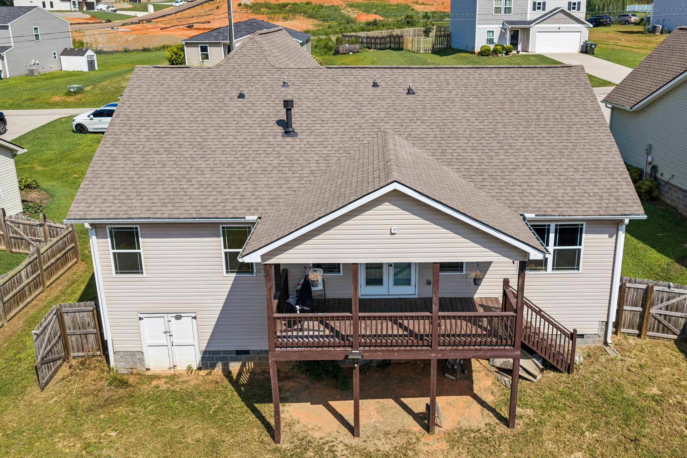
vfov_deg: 40.0
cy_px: 233
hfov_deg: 57.0
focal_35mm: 33
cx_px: 388
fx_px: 630
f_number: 2.8
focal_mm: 14.4
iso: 125
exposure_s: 1/25
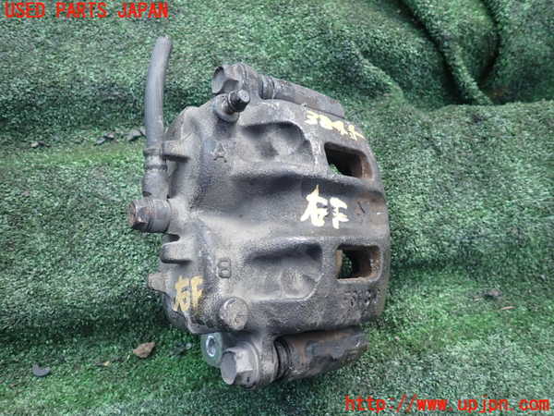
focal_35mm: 25
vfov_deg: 54.9
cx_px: 277
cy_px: 208
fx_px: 400
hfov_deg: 69.4
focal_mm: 4.5
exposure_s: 1/80
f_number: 2
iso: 100
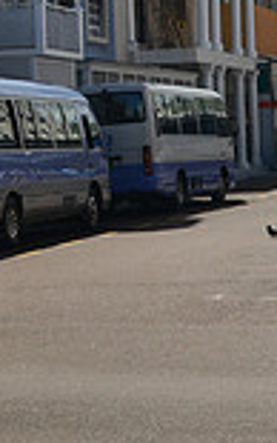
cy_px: -10
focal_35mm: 122
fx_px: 1472
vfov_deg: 16.7
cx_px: 123
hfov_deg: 10.7
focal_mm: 32
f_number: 11
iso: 110
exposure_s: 1/125
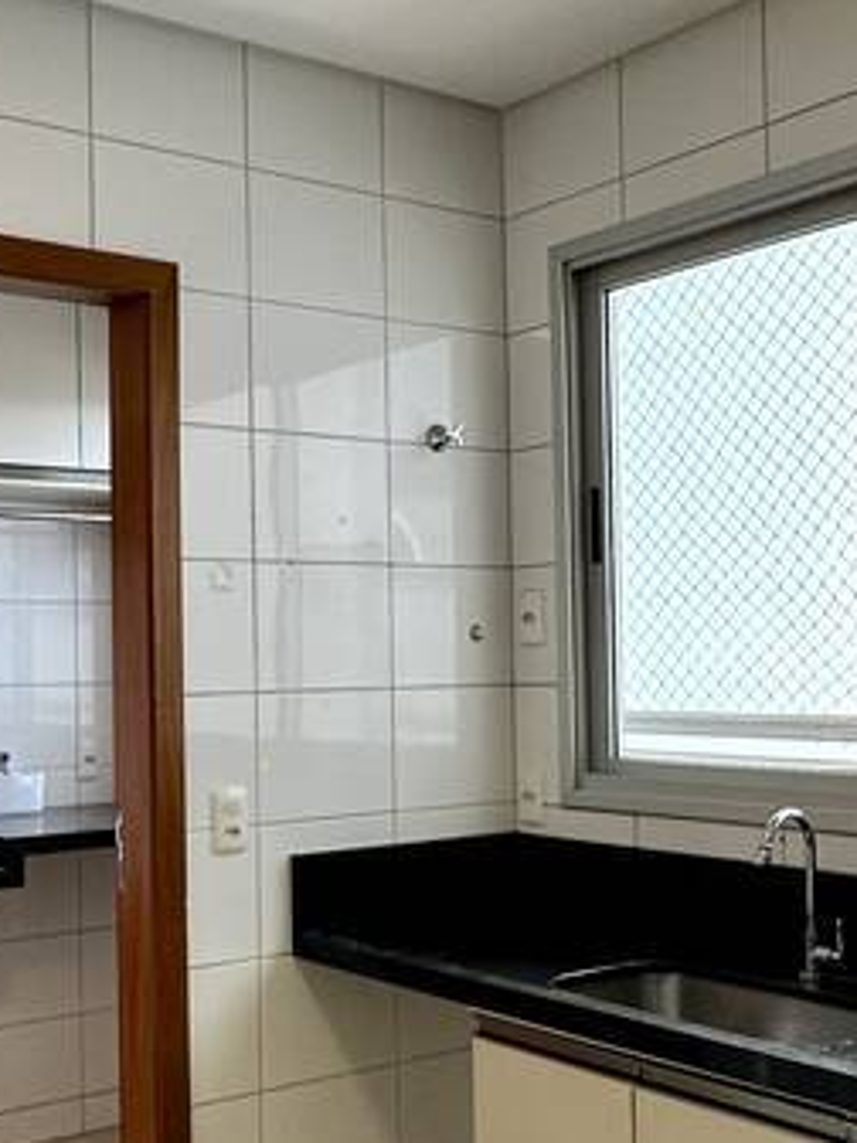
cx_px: 238
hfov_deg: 31.7
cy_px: 629
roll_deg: +0.8
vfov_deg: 42.0
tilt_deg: +3.1
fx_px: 1485
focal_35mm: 45
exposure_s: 1/120
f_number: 2.2
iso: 200
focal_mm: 2.22
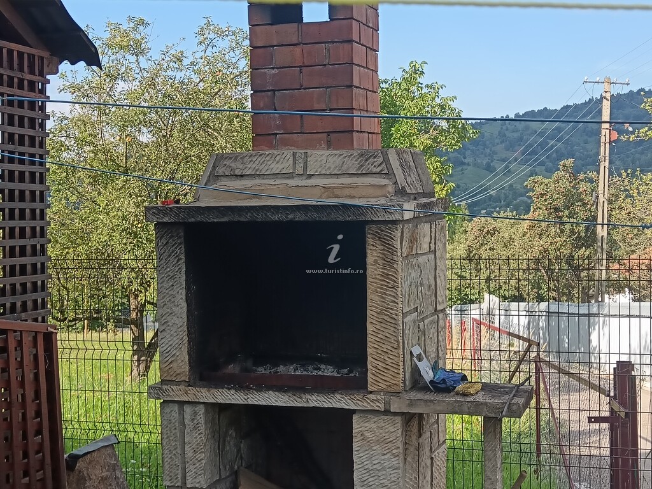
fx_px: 1055
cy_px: 244
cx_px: 326
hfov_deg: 34.3
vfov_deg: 26.1
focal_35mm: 56
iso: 100
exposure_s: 1/371
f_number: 1.9
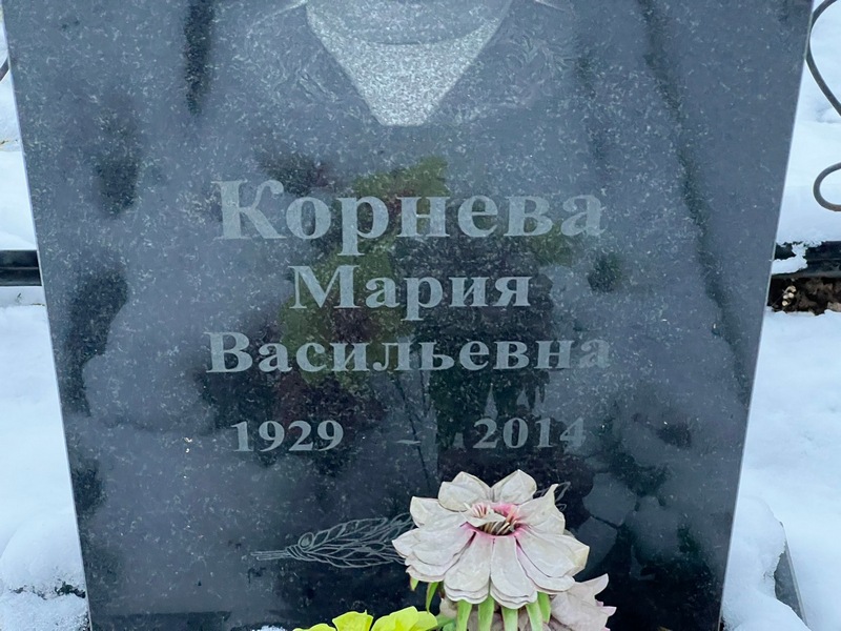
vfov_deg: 19.1
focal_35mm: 77
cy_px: 316
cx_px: 420
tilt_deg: -36.6
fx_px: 1871
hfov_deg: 25.3
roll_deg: -1.5
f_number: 2.8
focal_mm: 9
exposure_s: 1/60
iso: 800
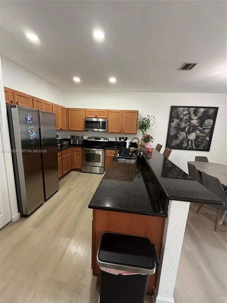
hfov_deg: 85.7
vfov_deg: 102.1
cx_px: 114
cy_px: 152
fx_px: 122
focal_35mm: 14
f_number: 2.2
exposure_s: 1/60
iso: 250
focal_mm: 2.22
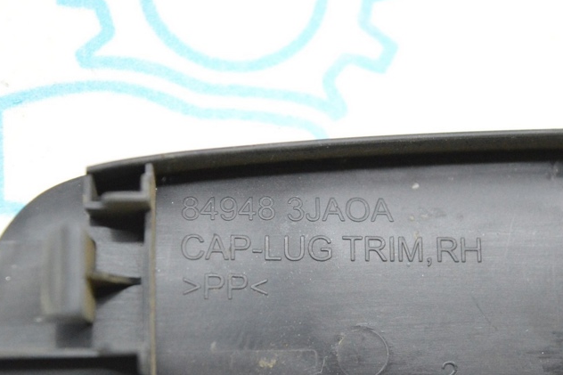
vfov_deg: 16.3
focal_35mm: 84
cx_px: 279
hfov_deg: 24.3
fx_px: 1306
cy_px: 188
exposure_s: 1/125
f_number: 5.6
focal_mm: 55
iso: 6400
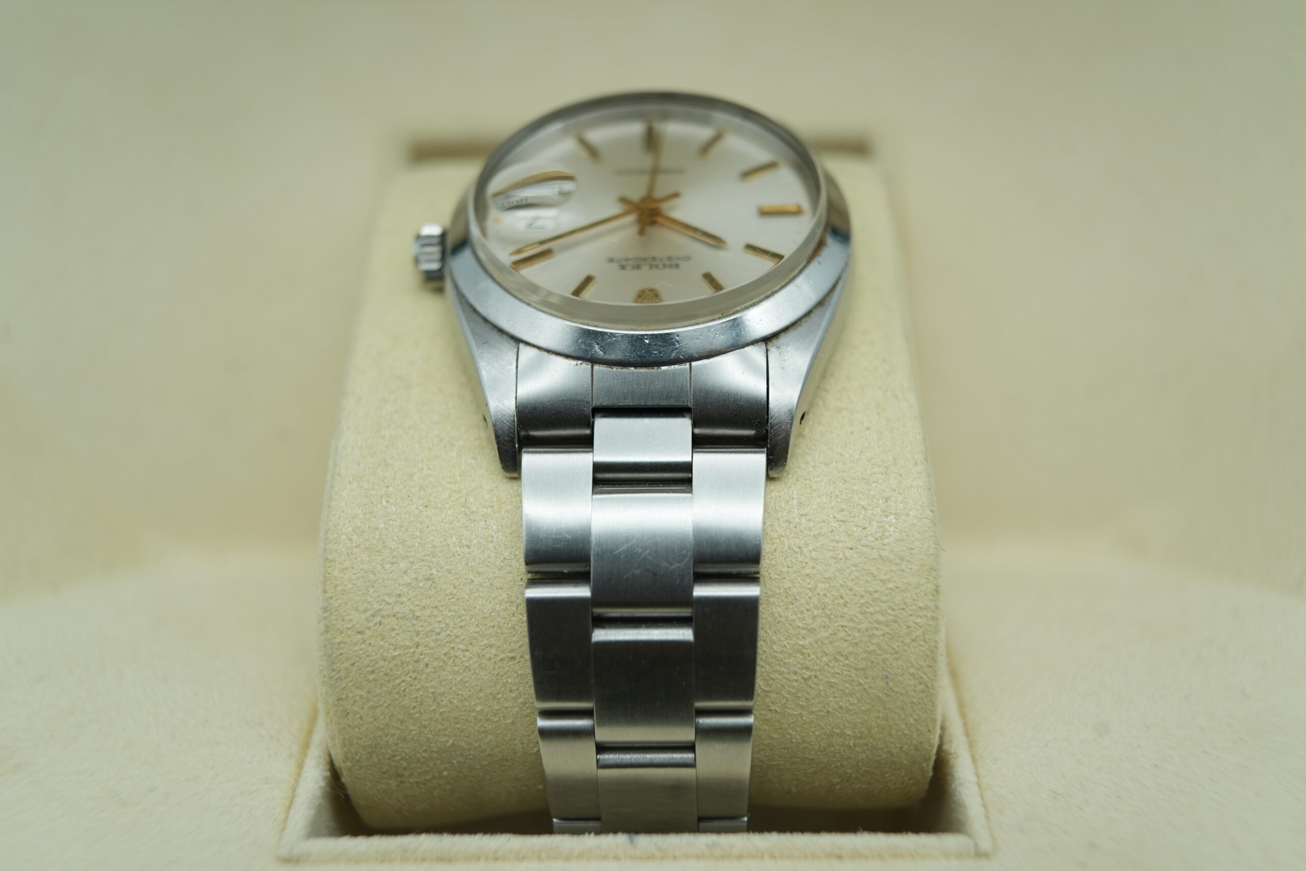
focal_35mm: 35
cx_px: 653
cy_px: 436
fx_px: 1270
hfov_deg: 54.4
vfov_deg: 37.9
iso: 400
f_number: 5
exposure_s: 1/250
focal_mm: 35
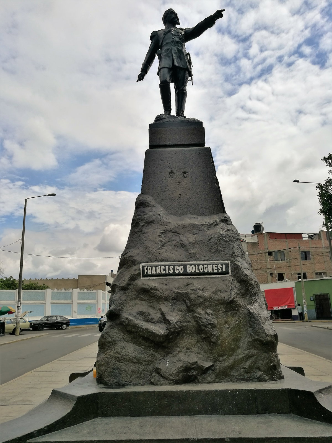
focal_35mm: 27
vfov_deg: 65.3
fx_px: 345
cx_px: 166
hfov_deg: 51.4
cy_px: 222
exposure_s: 1/2545
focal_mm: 4.5
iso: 50
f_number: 2.2
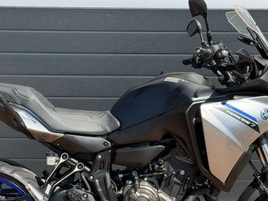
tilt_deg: -12.9
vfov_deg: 16.0
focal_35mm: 92
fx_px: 712
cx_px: 136
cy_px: 145
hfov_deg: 21.3
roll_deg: +0.0
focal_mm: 6.76
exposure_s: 1/2577
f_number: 1.78
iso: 80
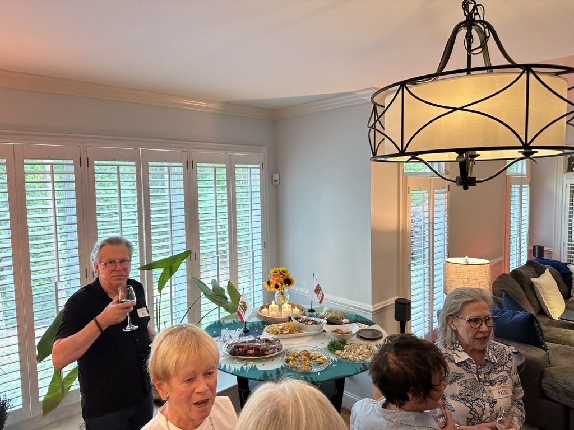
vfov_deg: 56.8
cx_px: 287
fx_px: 398
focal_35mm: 24
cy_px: 215
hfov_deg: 71.6
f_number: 1.78
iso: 200
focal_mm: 6.86
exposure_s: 1/63
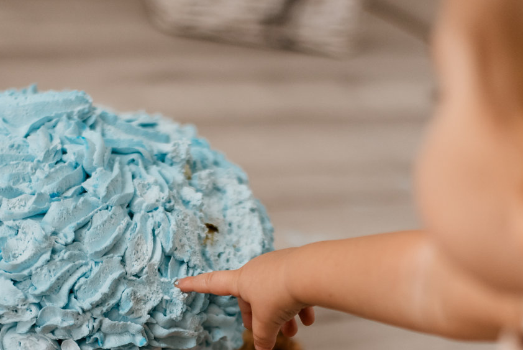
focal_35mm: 96
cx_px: 225
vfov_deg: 14.1
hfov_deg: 21.2
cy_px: 328
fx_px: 1396
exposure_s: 1/500
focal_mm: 50
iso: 320
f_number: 1.8
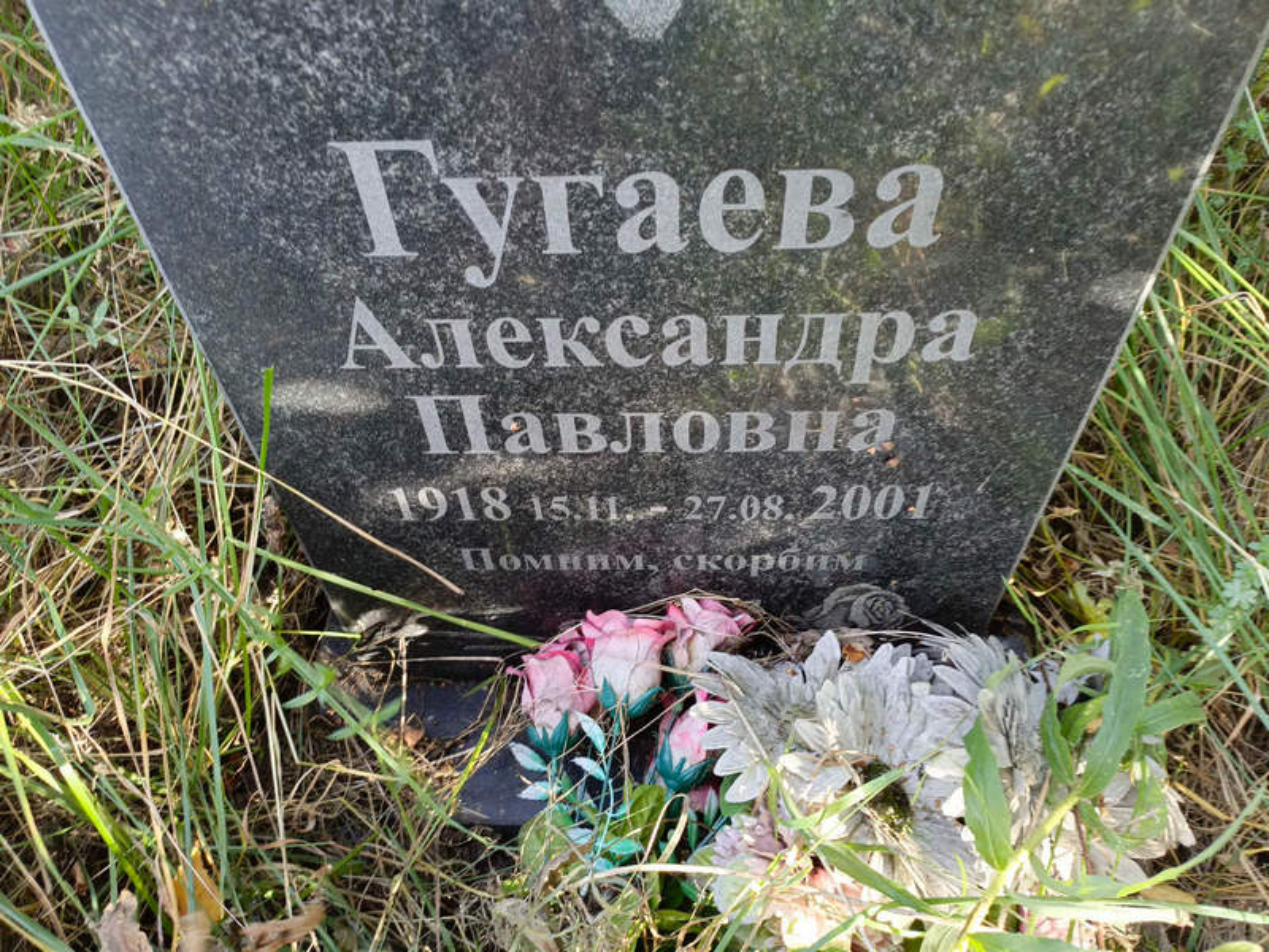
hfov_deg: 69.4
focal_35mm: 25
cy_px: 476
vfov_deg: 54.9
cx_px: 634
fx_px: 916
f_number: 1.69
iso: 233
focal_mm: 4.76
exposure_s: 1/50
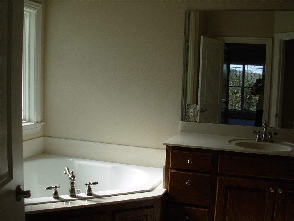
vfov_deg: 37.7
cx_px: 147
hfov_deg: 49.0
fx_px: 323
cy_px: 110
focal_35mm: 38
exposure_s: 1/609
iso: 50
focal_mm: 6.3
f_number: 2.9
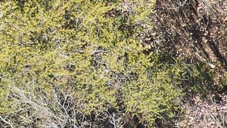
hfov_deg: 11.5
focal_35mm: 150
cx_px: 562
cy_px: 341
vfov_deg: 7.4
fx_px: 903
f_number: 2.8
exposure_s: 1/160
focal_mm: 4.5
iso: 100
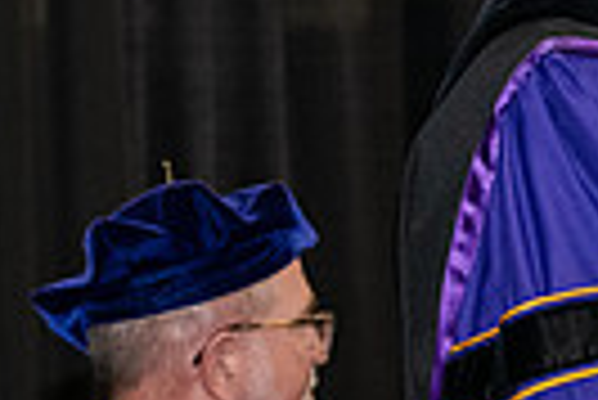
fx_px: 5088
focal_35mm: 306
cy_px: 38
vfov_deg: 4.5
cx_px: 814
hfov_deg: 6.7
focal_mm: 70
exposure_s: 1/200
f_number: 5.6
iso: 2500
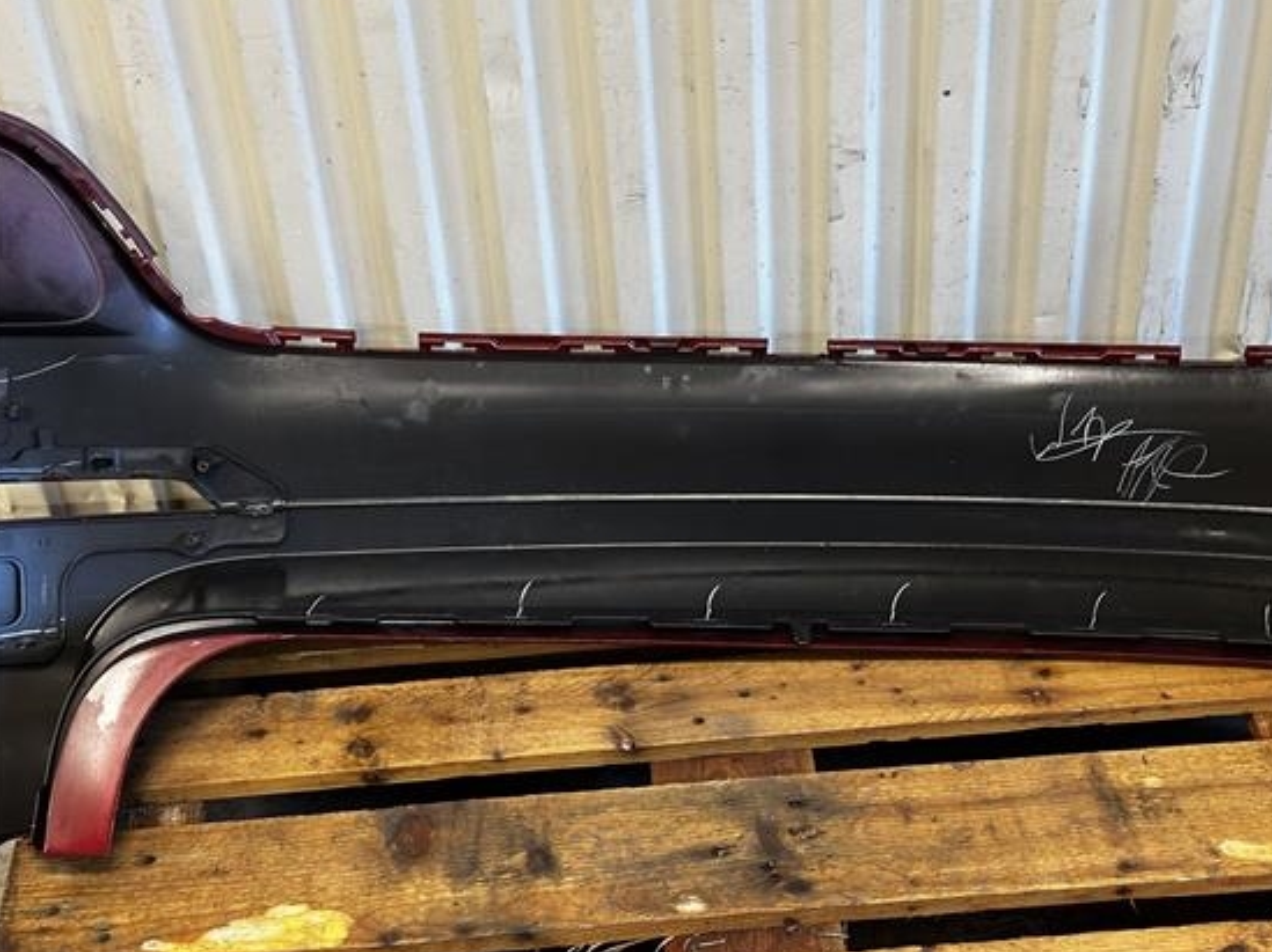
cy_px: 463
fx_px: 2056
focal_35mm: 56
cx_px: 728
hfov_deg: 34.3
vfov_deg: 26.1
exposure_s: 1/50
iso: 250
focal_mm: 6.86
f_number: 1.78
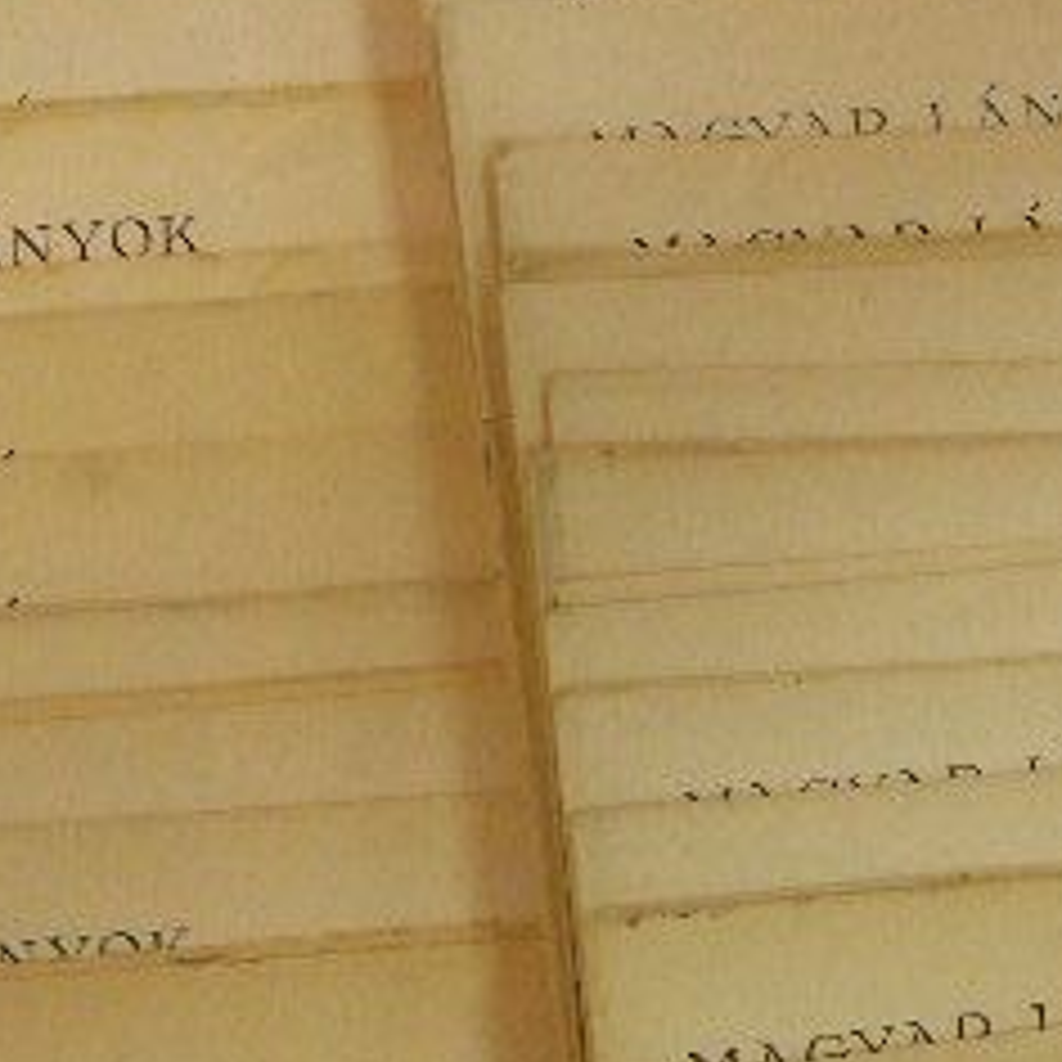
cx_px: 770
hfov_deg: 19.0
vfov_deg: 18.4
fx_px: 3159
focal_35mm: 91
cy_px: 1161
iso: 196
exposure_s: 1/31
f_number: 3.5
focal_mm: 6.3
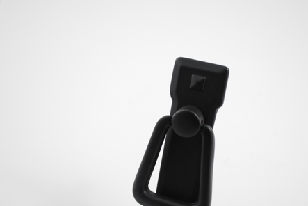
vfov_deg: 17.5
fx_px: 668
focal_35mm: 78
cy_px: 143
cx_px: 176
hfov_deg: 25.9
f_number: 5.3
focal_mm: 36
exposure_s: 1/13
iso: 100
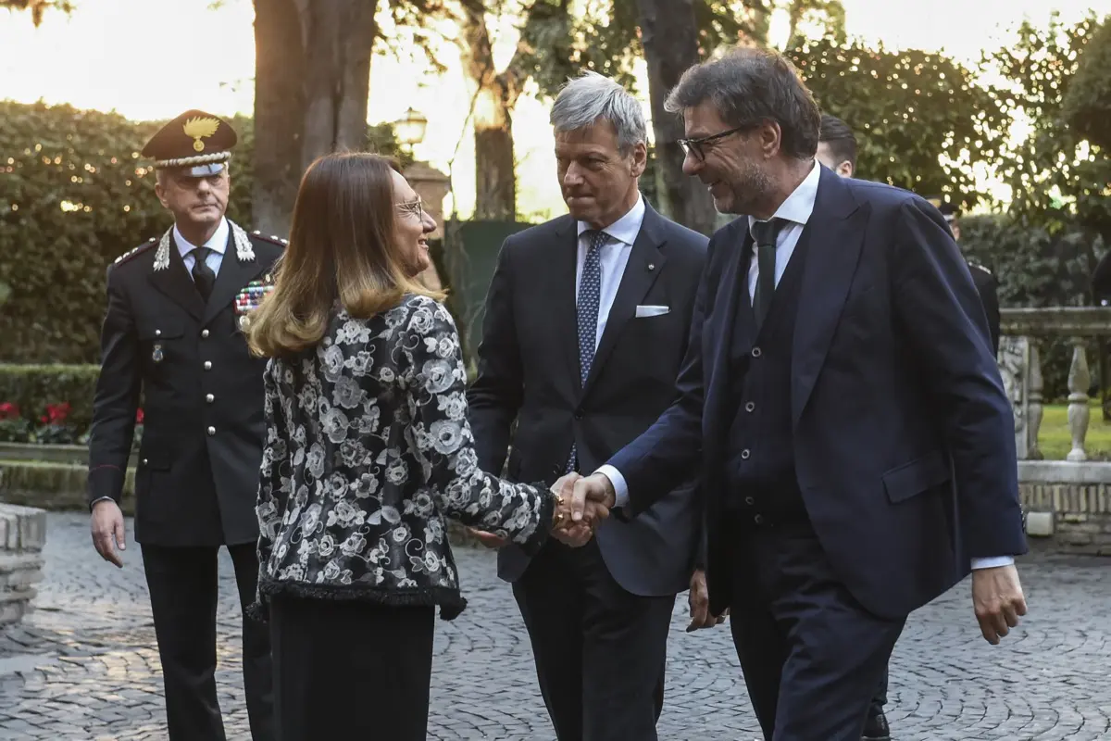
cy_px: 370
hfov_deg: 28.8
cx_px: 556
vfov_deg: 19.5
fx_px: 2160
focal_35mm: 70
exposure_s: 1/400
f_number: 5.6
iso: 5000
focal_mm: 70
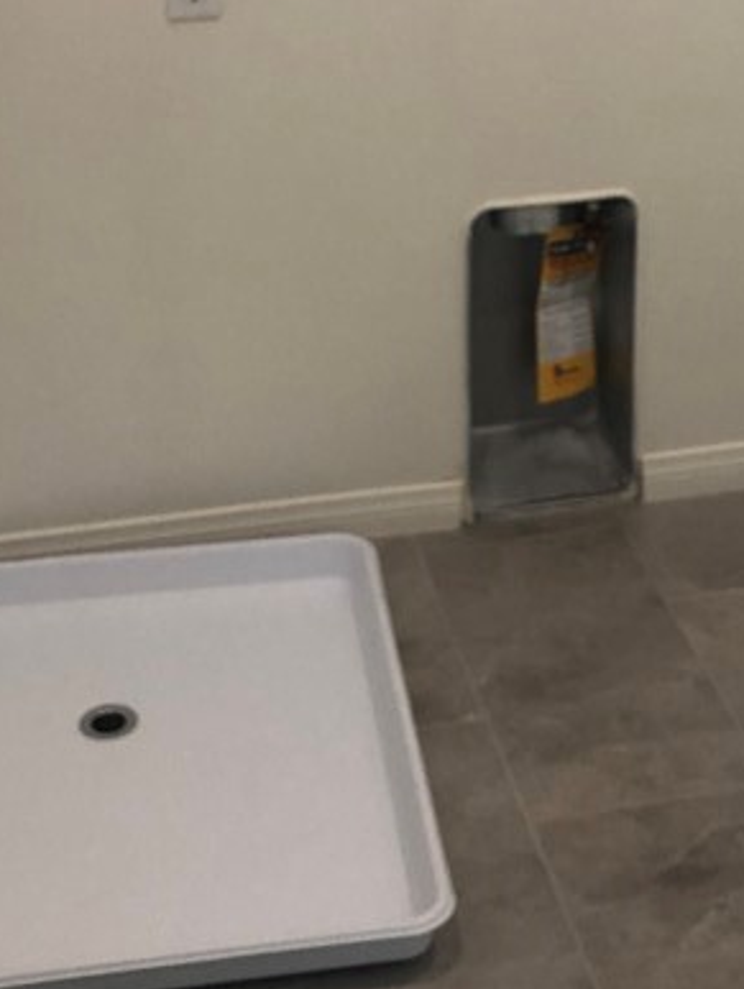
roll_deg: -1.2
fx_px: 2117
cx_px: 514
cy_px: -26
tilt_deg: -15.3
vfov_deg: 24.9
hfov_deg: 19.8
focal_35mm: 74
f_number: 1.8
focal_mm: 3.99
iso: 25
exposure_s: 1/30
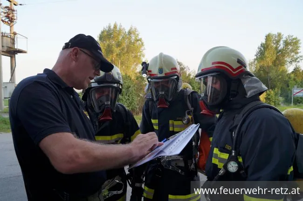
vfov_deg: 47.8
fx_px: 227
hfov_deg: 67.4
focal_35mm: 27
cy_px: 100
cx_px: 152
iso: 100
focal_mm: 18
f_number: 4.5
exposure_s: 1/100
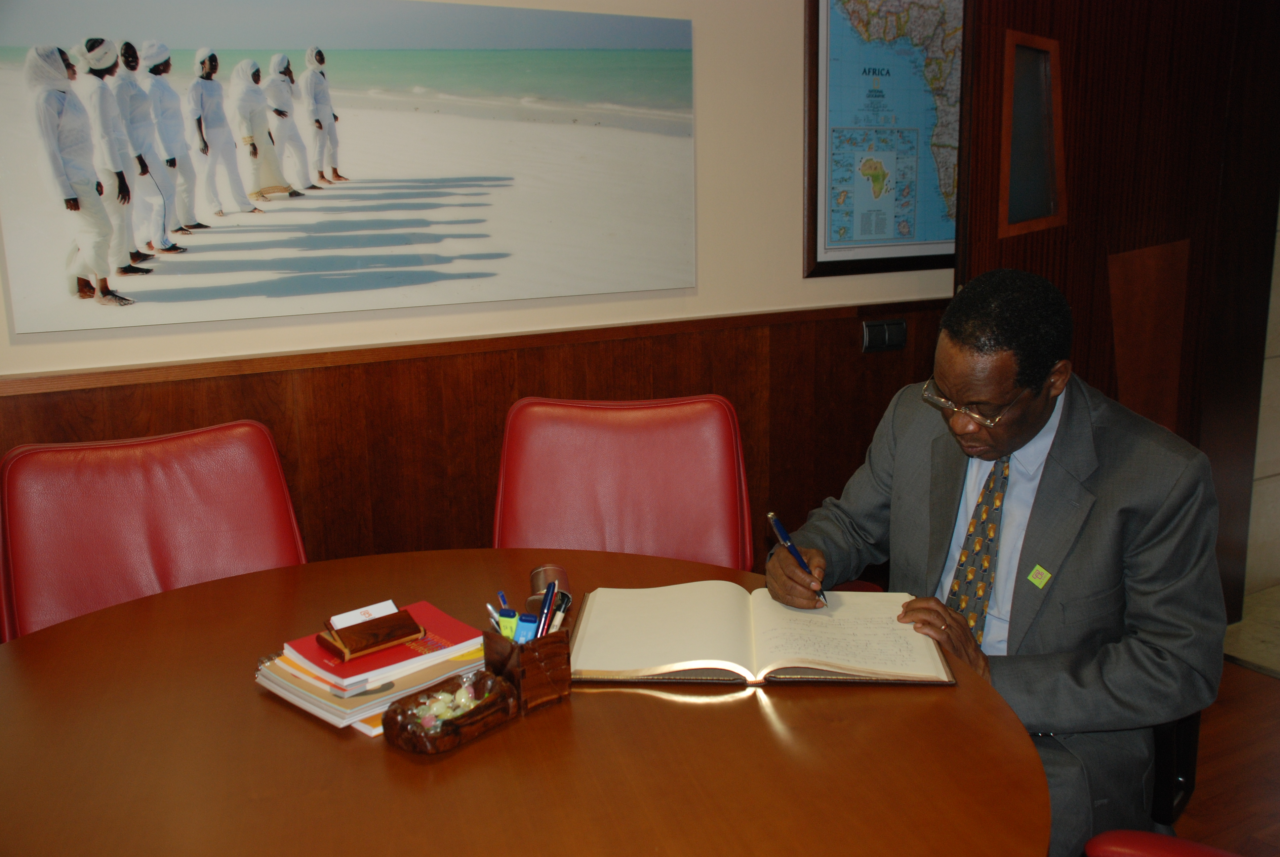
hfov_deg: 57.2
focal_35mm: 33
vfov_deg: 40.1
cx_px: 640
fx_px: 1175
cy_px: 428
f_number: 3.8
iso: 320
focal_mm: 22
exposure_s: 1/60
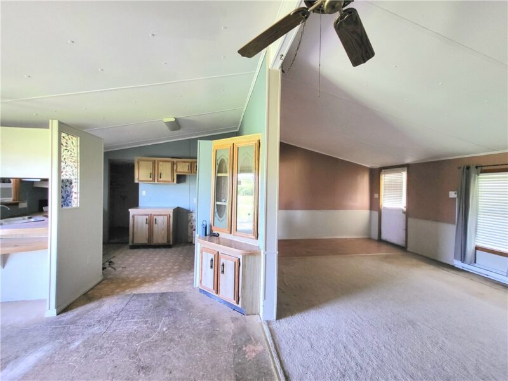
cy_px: 190
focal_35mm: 13
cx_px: 254
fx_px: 191
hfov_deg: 106.2
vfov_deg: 89.9
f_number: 2.2
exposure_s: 1/30
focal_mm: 1.74
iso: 400
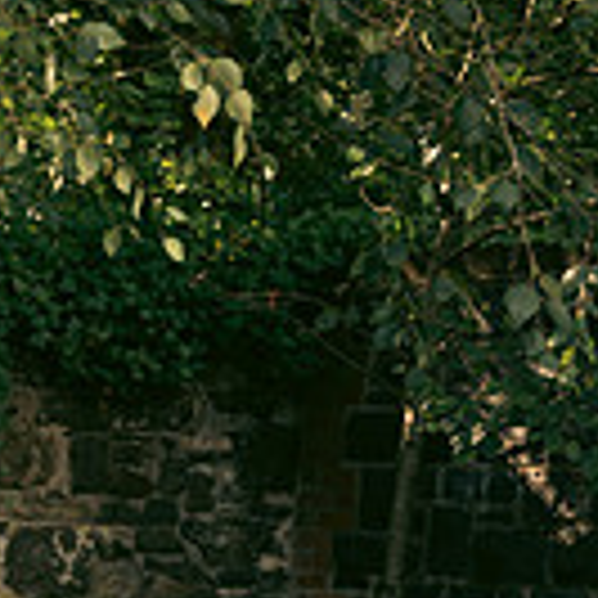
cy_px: 807
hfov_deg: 11.6
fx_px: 2599
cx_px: -638
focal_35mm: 133
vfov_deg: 12.7
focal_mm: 36
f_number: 3.5
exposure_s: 1/200
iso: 160
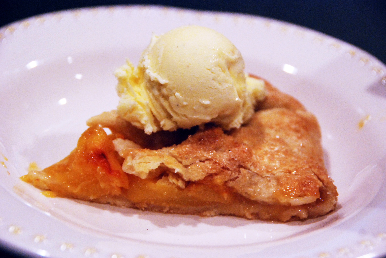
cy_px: 129
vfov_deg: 11.5
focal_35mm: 120
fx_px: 1288
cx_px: 193
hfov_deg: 17.0
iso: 1600
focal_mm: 80
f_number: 5.3
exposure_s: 1/40
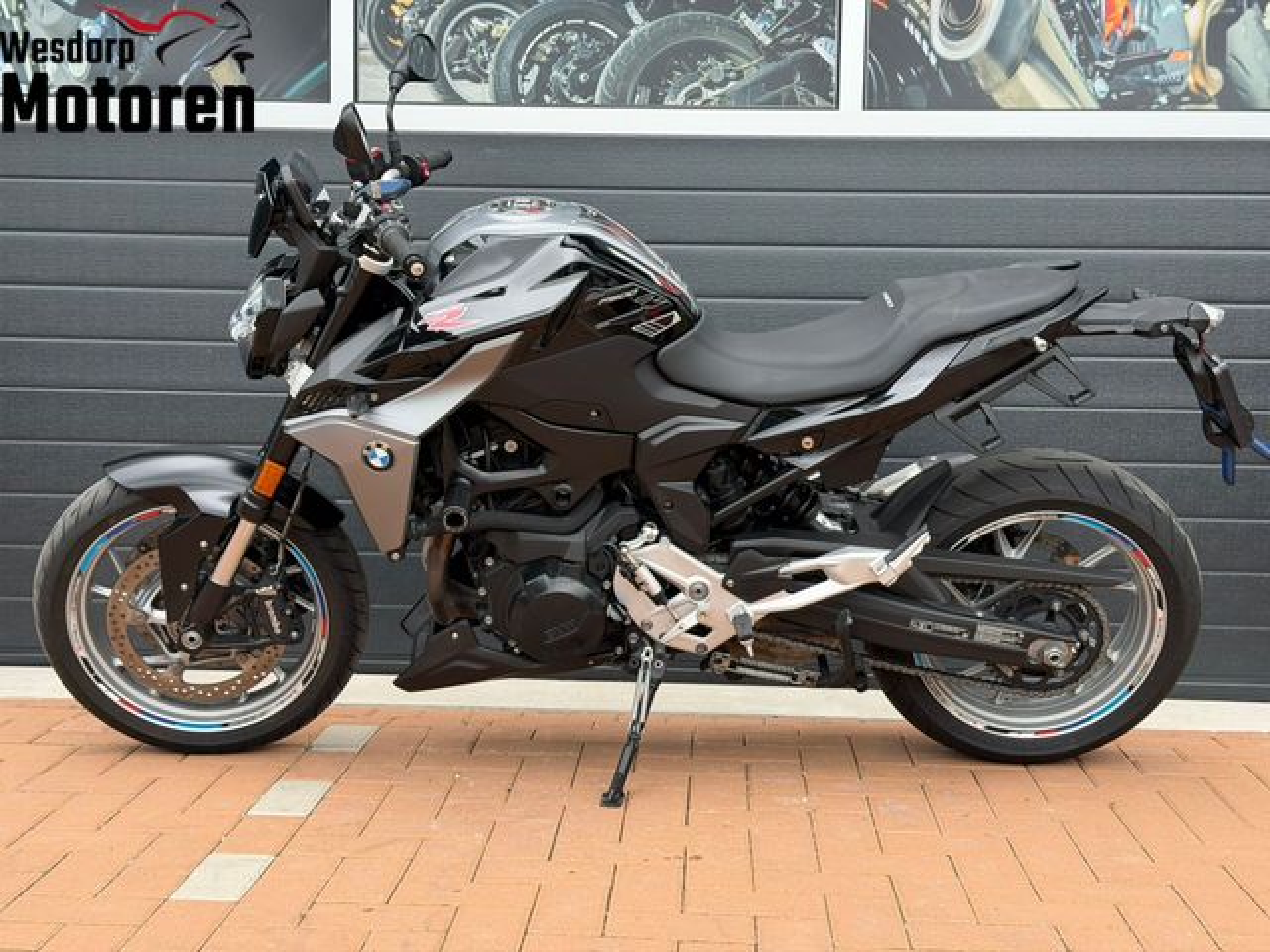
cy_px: 476
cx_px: 635
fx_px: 1761
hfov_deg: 39.7
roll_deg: -0.9
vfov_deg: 30.3
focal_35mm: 48
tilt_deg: -3.2
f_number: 1.78
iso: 80
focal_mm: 6.76
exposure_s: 1/1185
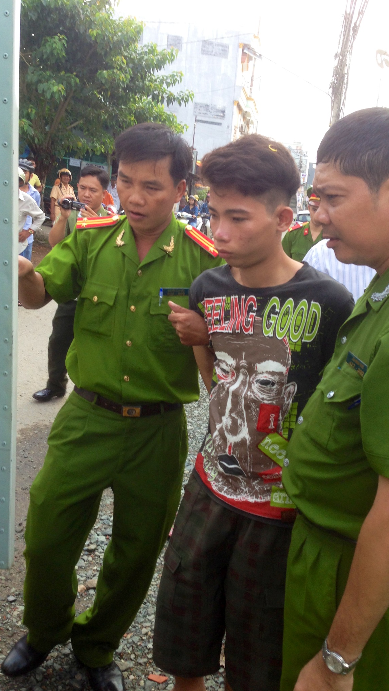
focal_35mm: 36
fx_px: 660
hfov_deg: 32.8
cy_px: 346
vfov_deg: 55.3
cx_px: 223
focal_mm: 4.13
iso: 50
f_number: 2.4
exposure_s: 1/282
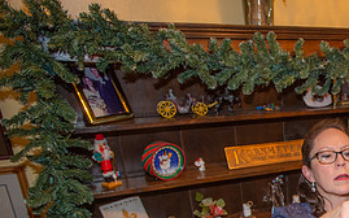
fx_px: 418
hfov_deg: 39.2
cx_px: 361
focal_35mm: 44
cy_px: 217
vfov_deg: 27.6
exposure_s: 1/100
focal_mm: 20
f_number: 3.2
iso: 1250
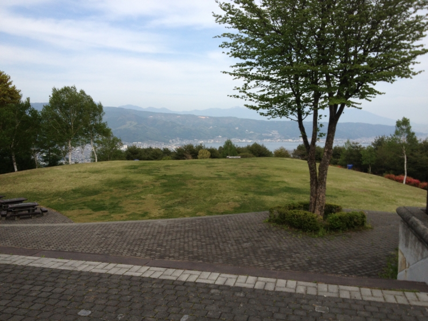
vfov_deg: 40.7
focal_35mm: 35
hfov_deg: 52.6
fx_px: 433
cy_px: 160
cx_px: 214
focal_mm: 4.28
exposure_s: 1/1151
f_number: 2.4
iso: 50
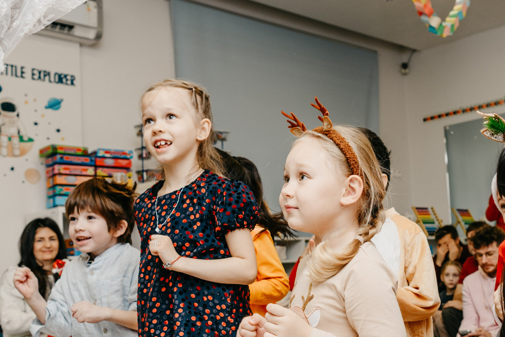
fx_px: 716
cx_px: 382
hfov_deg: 37.8
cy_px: 235
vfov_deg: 26.3
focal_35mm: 51
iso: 250
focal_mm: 24
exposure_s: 1/160
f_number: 4
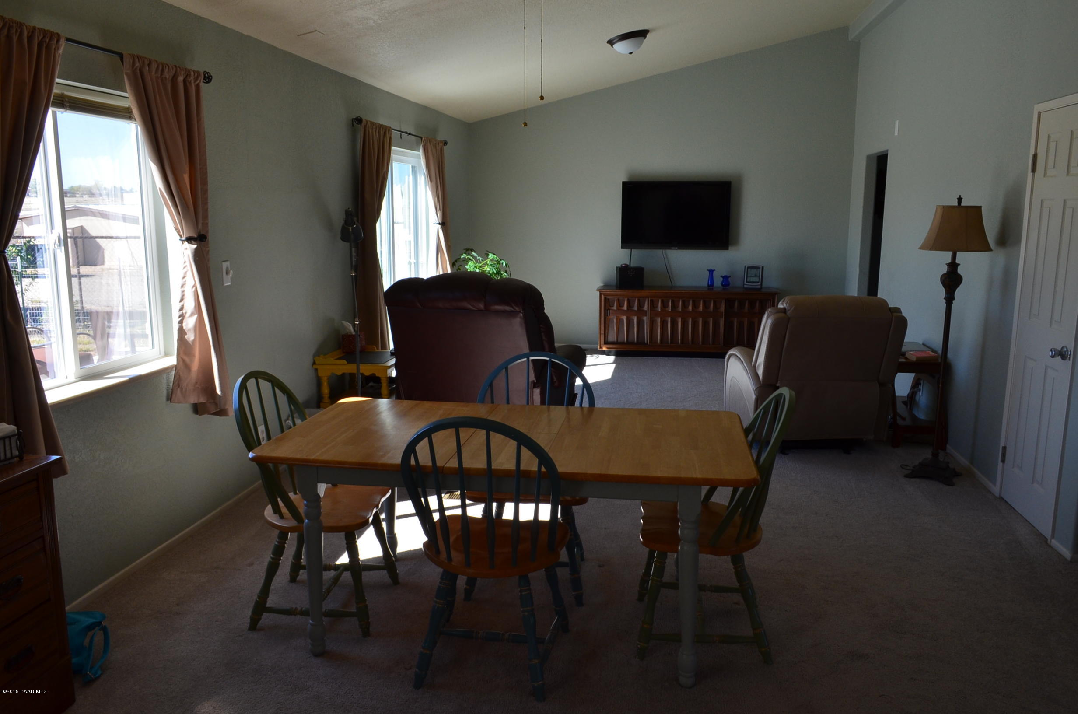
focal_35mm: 27
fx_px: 807
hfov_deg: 67.5
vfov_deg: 47.7
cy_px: 357
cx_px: 539
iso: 400
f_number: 10
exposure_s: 1/50
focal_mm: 18
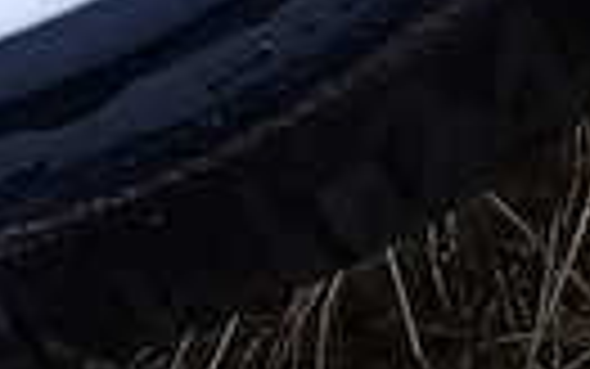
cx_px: -1216
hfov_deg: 8.3
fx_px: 3394
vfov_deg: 5.7
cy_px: -850
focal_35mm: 211
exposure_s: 1/153
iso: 100
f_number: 1.8
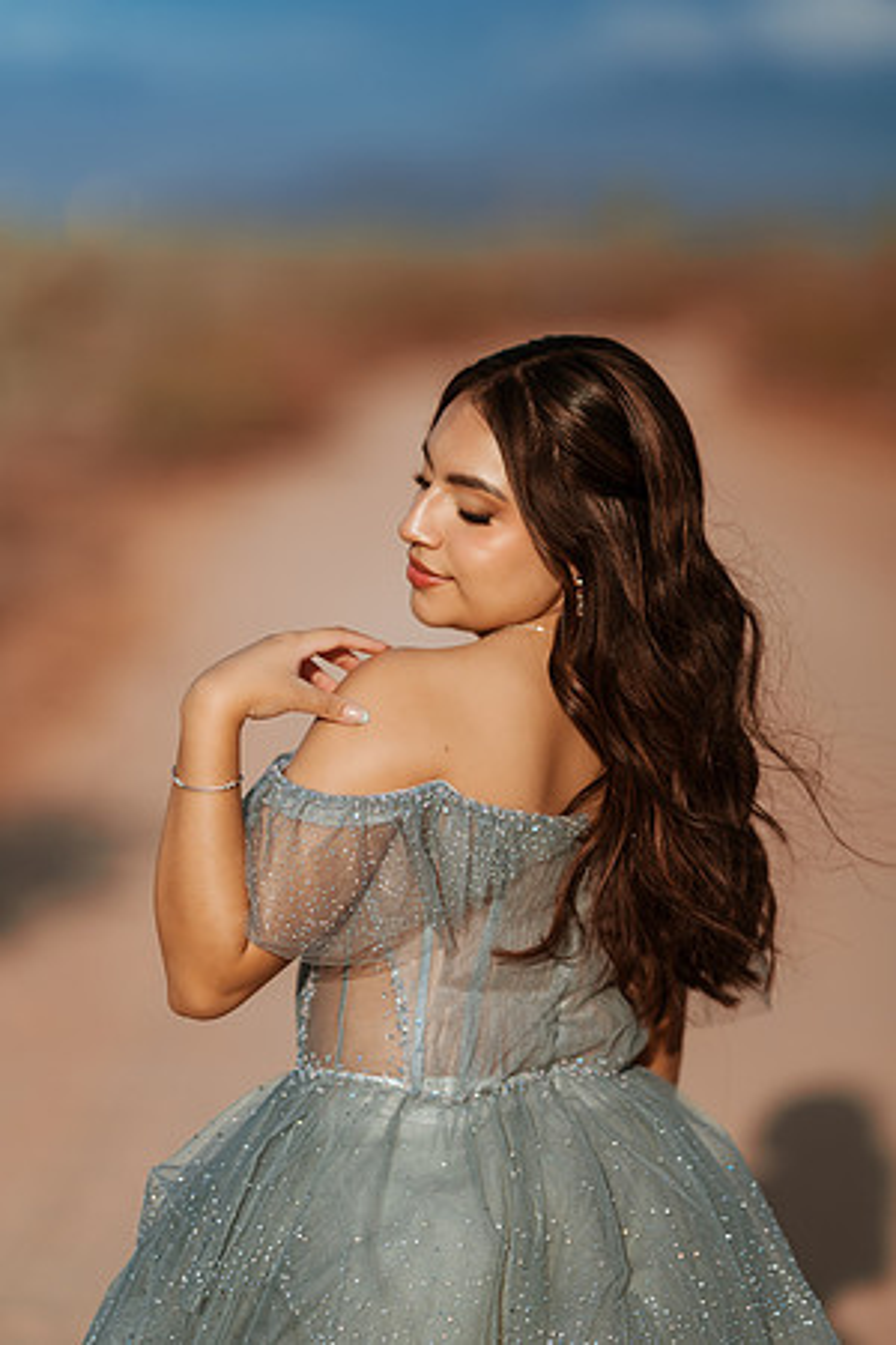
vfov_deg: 15.2
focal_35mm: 135
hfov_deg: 10.2
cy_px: 672
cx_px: 448
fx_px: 5040
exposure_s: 1/8000
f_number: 1.8
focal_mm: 135
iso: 100
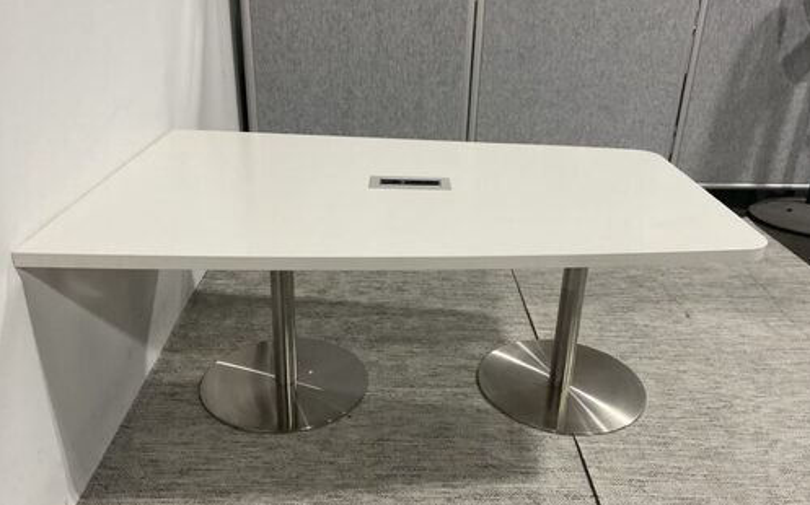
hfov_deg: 61.3
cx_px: 406
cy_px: 276
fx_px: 684
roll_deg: -2.3
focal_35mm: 31
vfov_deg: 40.5
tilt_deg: -23.4
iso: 125
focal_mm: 3
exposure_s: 1/60
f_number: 1.8
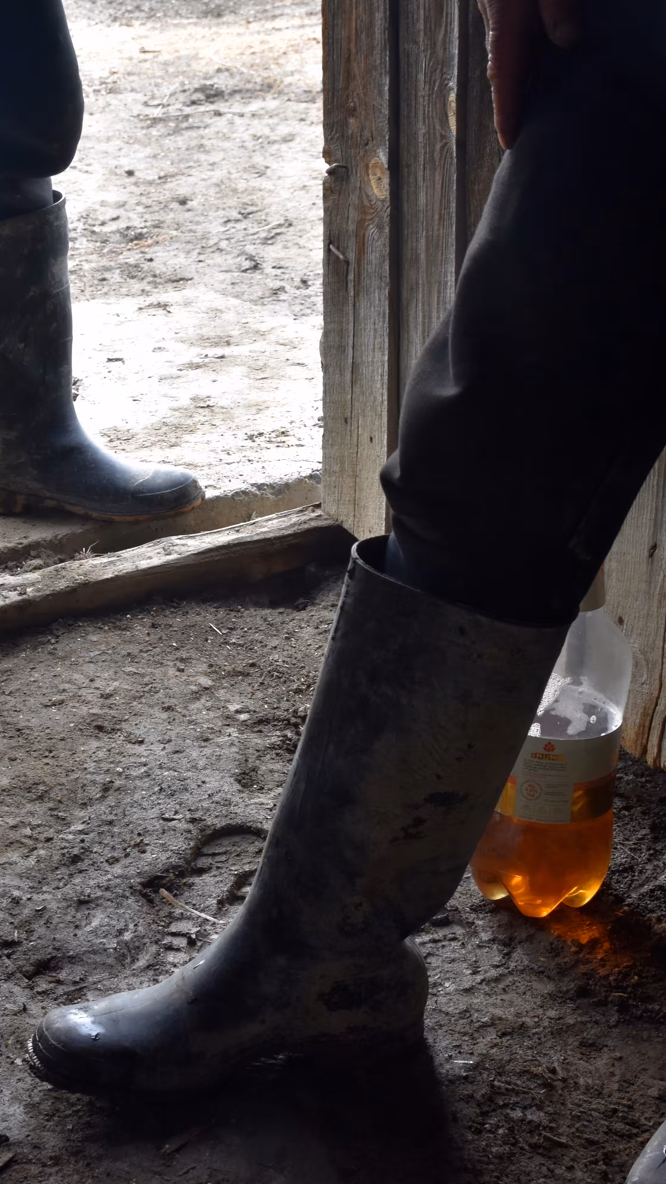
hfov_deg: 15.7
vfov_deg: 27.9
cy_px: 594
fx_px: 2386
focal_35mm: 76
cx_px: 83
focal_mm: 32
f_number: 5.6
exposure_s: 1/125
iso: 800
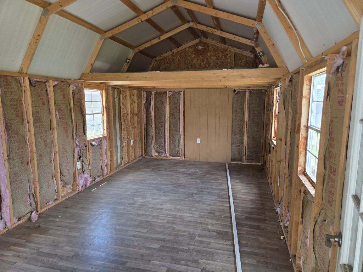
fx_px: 241
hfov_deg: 73.9
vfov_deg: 58.9
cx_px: 182
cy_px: 136
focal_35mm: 23
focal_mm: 5.4
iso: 100
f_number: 1.8
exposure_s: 1/180
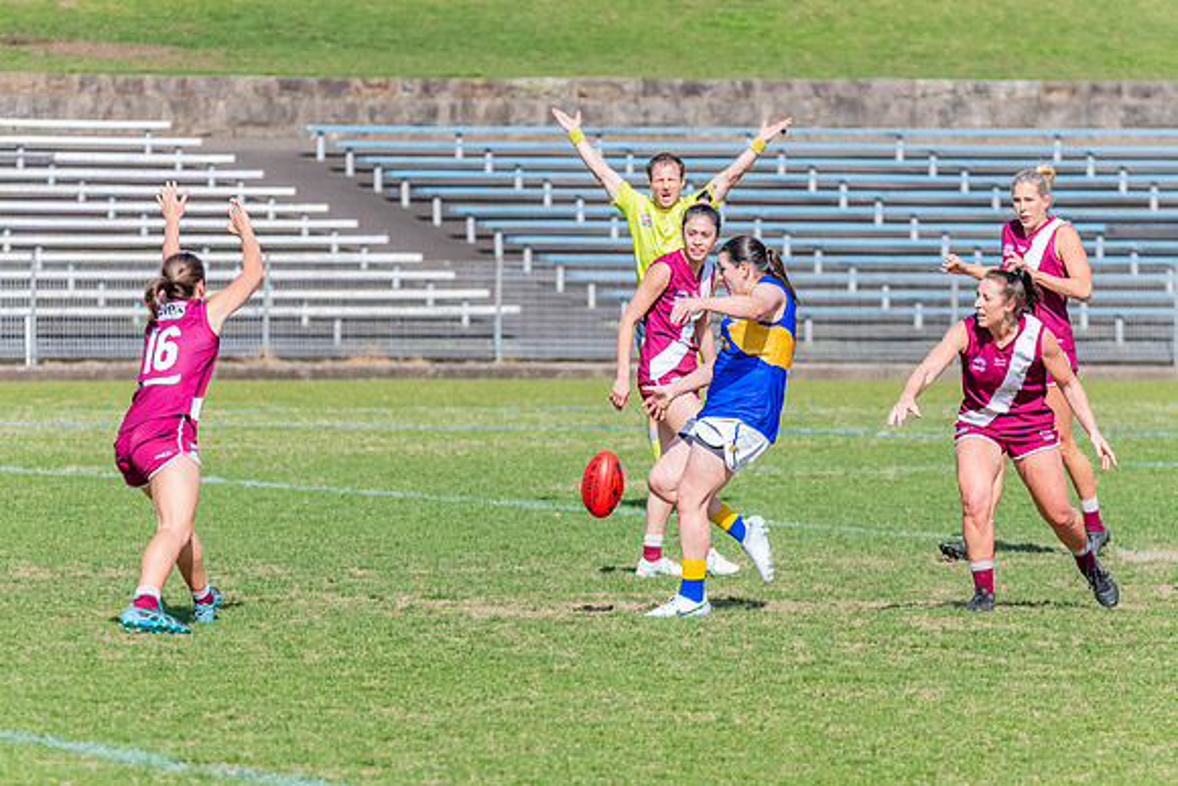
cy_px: 422
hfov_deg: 5.2
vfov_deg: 3.5
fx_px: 12931
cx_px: 576
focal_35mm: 395
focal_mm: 320
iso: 800
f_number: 10
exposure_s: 1/1600
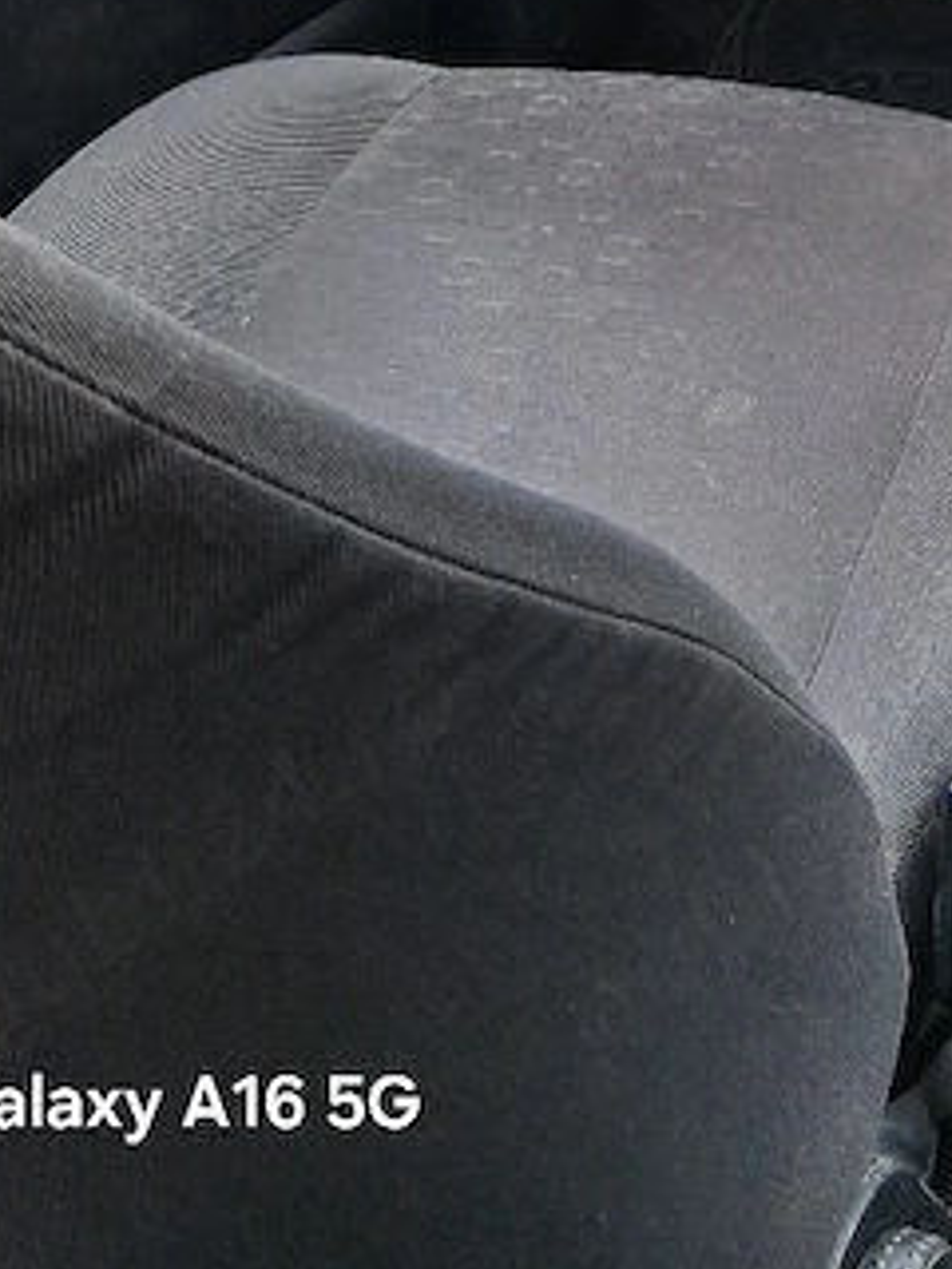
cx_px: 976
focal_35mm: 65
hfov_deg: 21.7
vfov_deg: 26.3
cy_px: -282
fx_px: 2383
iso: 32
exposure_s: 1/120
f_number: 1.8
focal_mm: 3.98
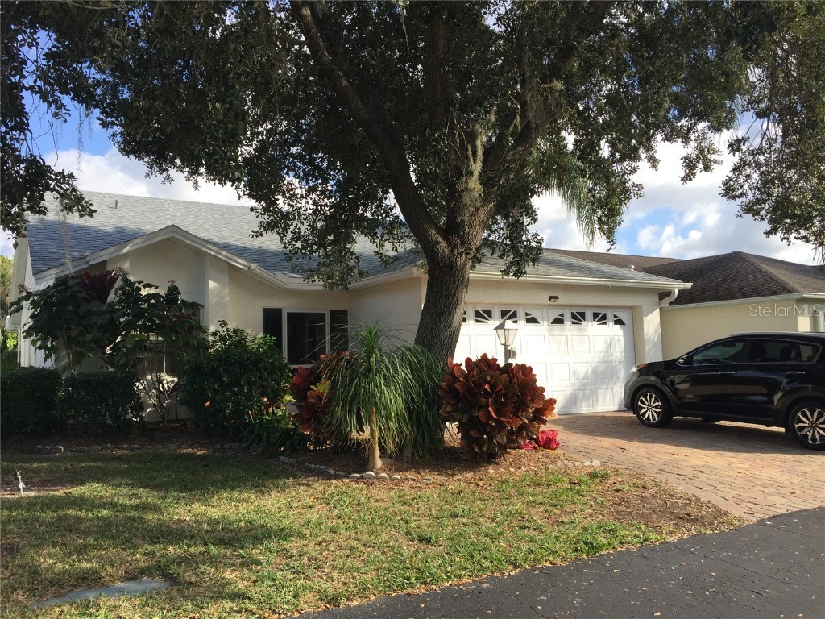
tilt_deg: +4.6
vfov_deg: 48.2
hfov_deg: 61.7
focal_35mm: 29
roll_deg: +0.2
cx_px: 412
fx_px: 691
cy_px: 310
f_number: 2.2
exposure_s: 1/942
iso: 32
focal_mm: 4.15
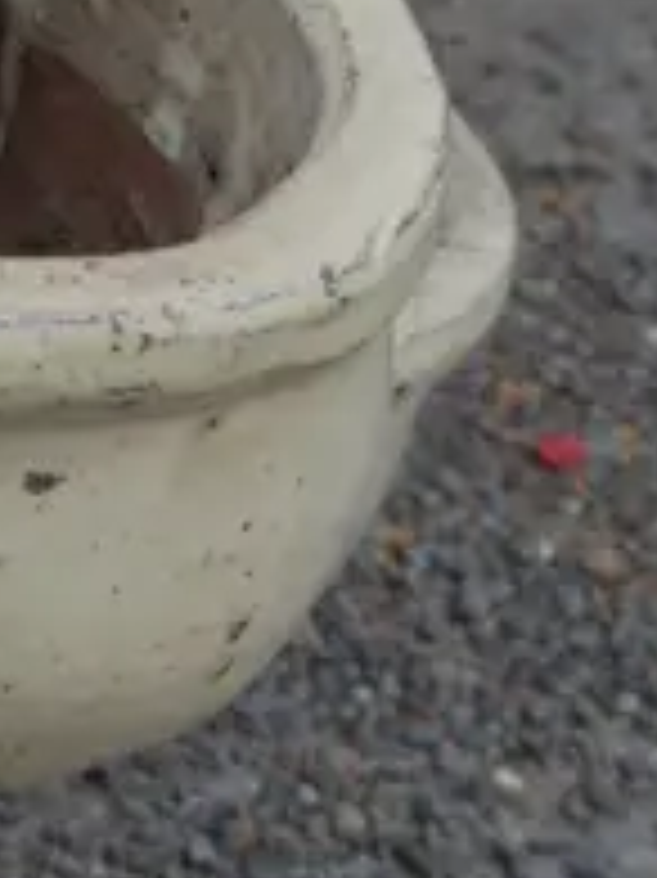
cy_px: 243
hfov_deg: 7.3
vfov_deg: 10.5
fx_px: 4788
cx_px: -1006
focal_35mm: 189
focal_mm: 18
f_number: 5.6
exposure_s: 1/160
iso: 200
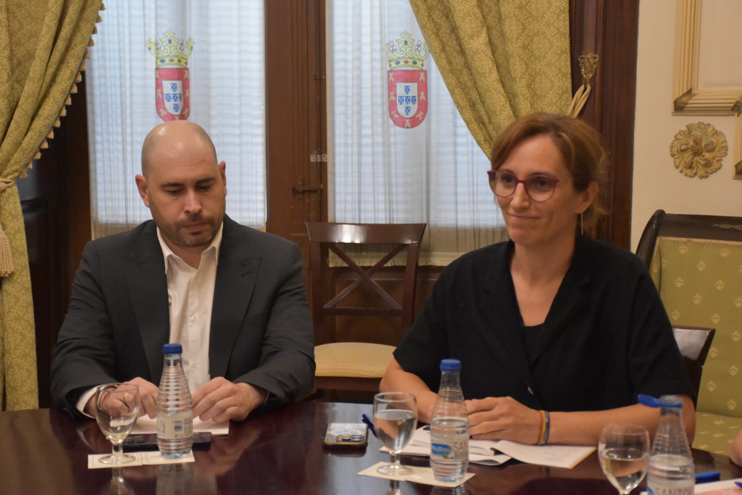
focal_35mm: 68
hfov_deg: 29.9
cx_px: 371
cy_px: 248
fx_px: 1391
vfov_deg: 20.2
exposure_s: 1/60
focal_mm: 45
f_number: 4.5
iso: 3200
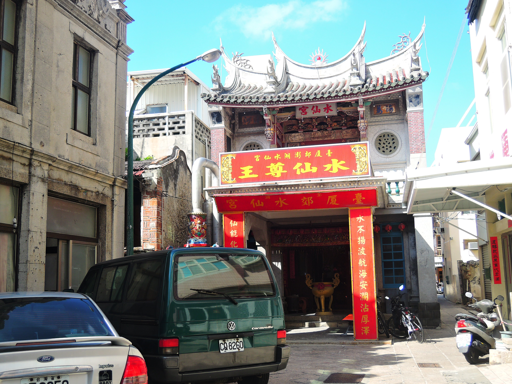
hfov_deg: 46.8
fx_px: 592
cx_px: 256
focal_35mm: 40
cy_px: 192
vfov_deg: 36.0
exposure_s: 1/400
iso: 80
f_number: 3.2
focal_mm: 8.6
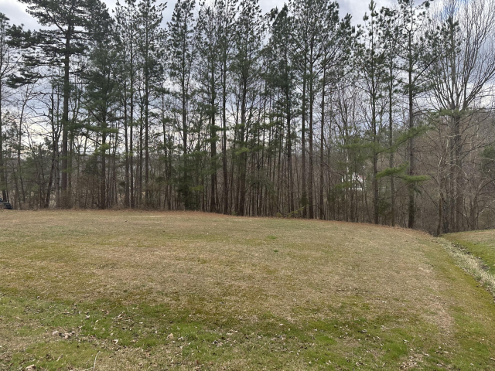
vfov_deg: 54.9
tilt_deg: +1.9
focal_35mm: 25
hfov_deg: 69.4
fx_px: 357
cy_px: 181
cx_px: 250
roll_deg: -0.4
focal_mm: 6.86
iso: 80
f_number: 1.78
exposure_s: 1/935
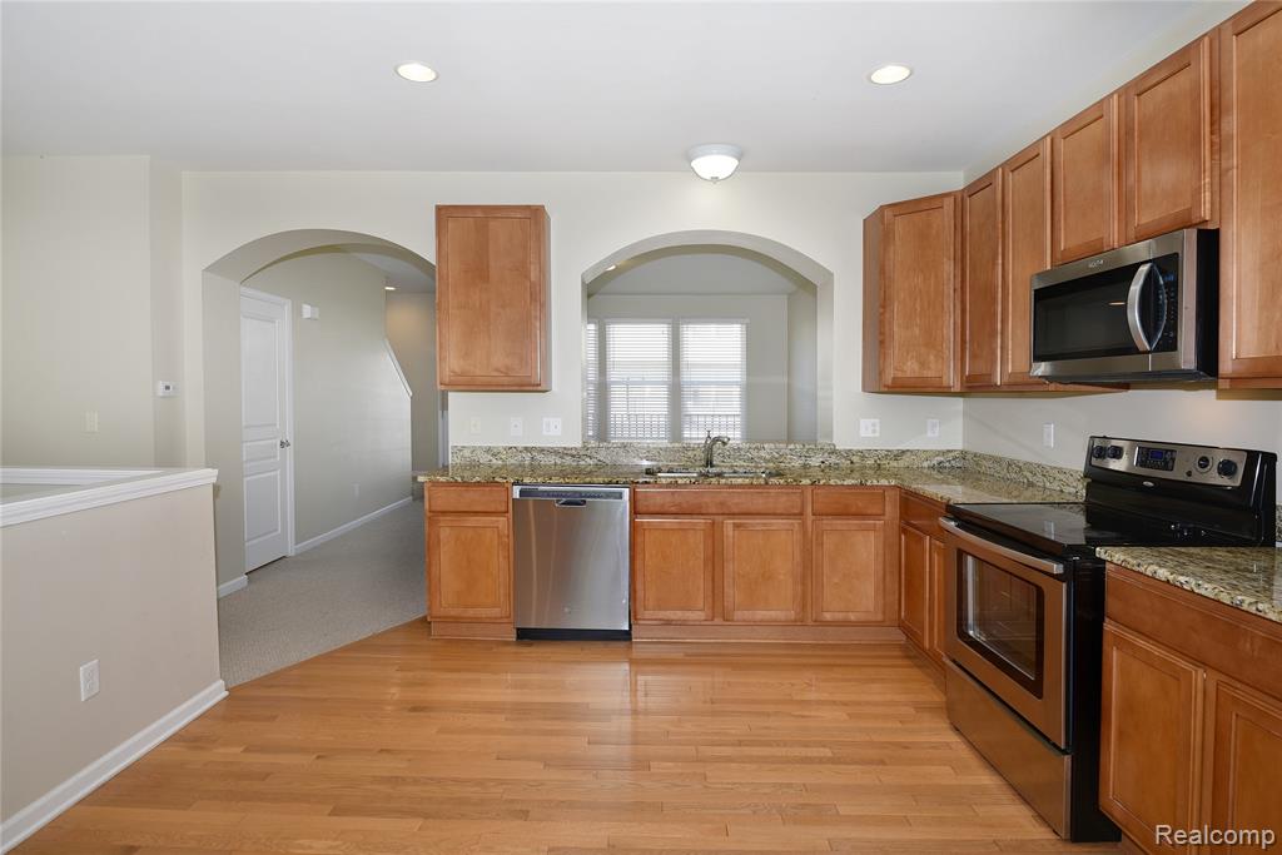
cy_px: 428
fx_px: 605
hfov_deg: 93.3
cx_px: 641
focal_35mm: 17
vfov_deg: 70.5
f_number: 6.3
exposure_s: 1/60
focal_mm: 17
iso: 100
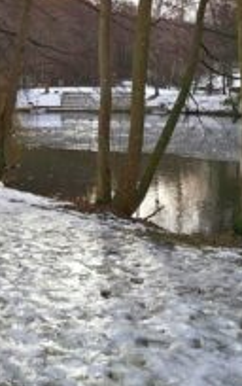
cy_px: 148
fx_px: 589
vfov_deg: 36.1
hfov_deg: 23.2
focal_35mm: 56
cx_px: 129
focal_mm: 4.75
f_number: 1.8
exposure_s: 1/347
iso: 50
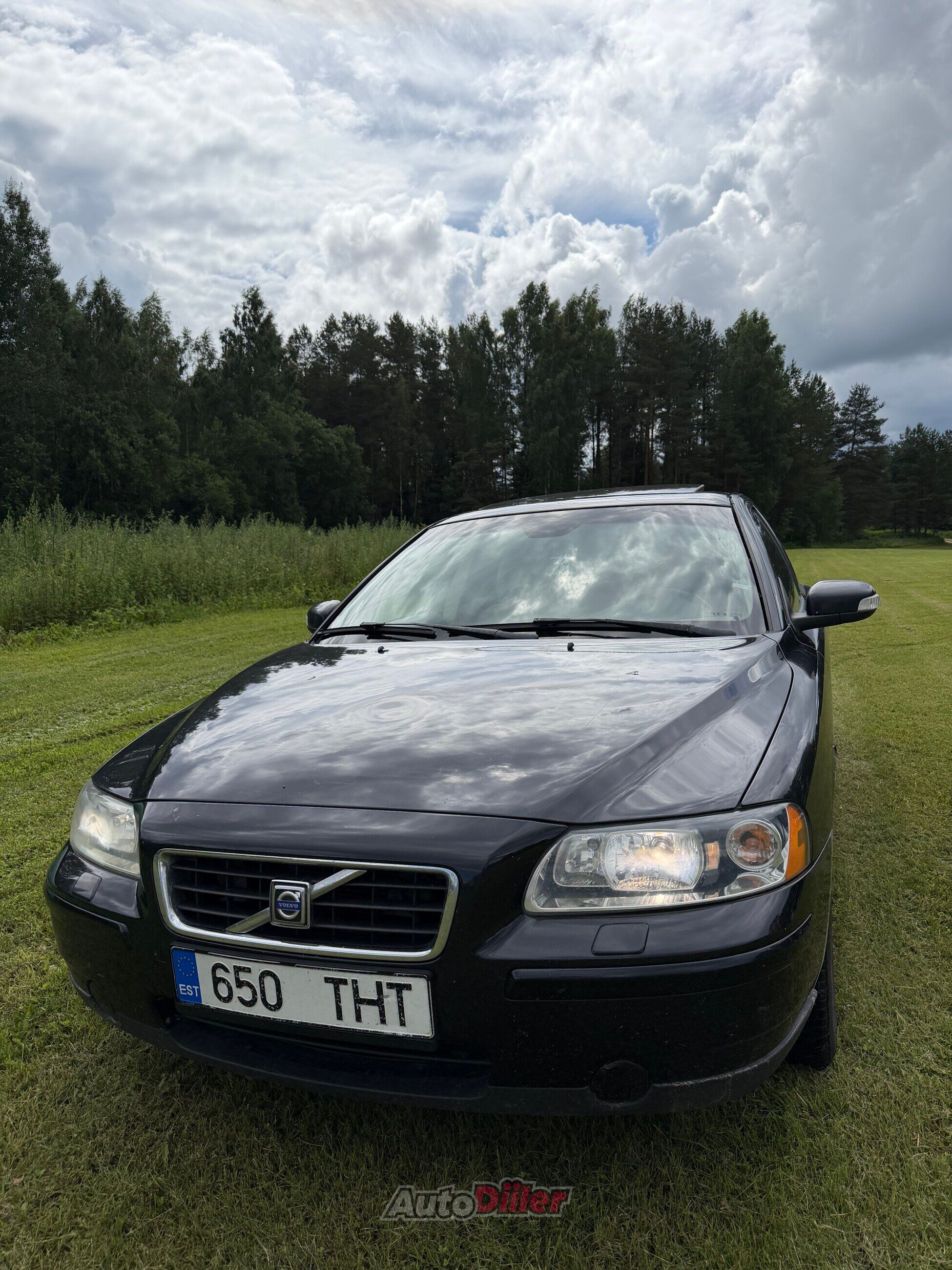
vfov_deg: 71.6
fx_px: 880
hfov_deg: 56.8
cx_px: 476
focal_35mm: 24
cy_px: 635
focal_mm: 6.76
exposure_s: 1/11905
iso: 125
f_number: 1.78
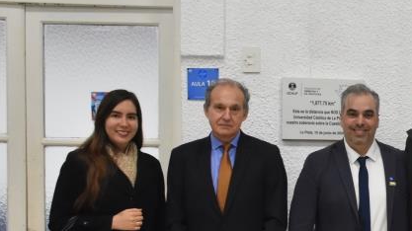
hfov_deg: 23.8
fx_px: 928
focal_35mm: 85
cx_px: 426
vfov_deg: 14.1
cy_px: 206
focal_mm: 22
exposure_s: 1/100
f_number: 5
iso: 1600
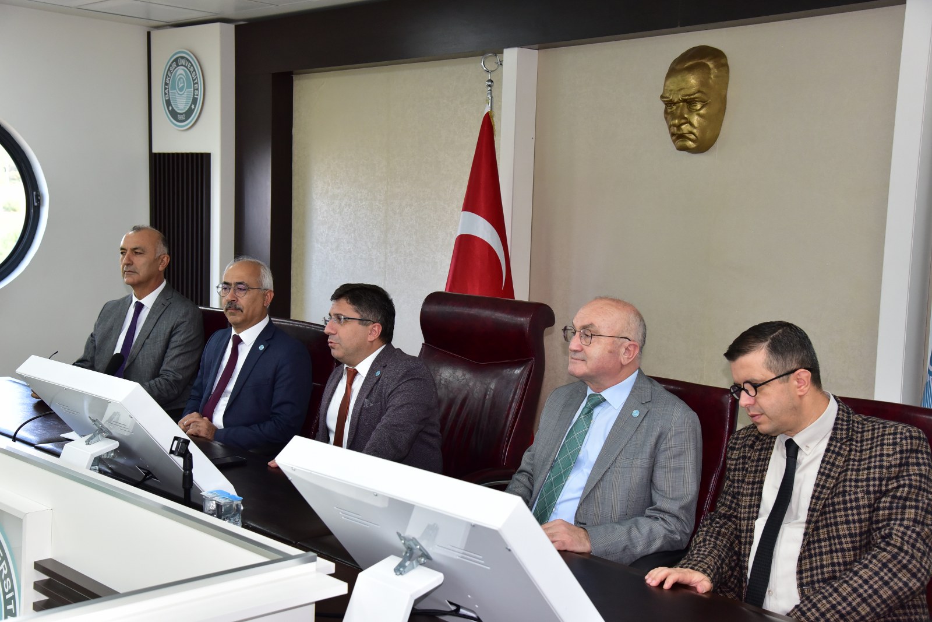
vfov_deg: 28.1
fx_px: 1243
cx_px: 466
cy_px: 311
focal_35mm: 48
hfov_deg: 41.1
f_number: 6.3
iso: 2000
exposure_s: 1/200
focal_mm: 48
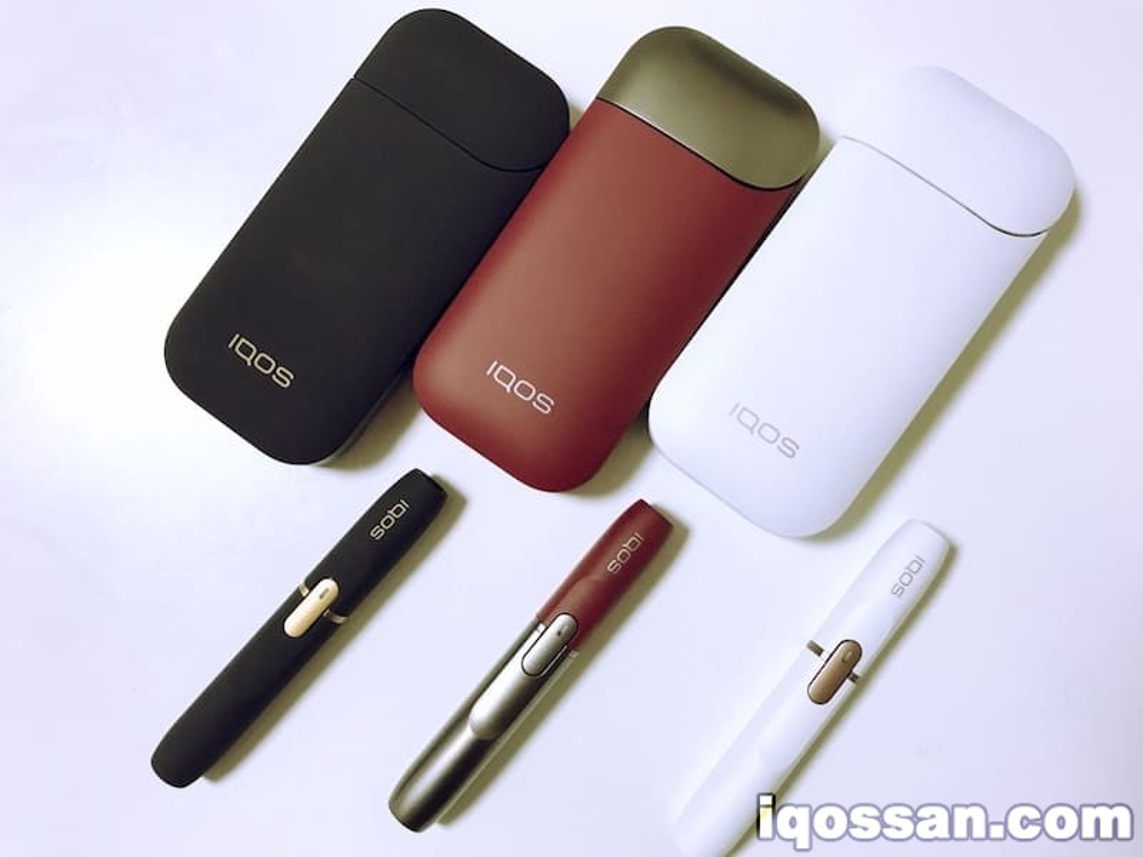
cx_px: 572
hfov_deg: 63.4
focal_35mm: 28
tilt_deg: -86.5
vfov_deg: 49.7
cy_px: 428
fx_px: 925
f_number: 1.8
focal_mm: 3.99
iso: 40
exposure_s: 1/33
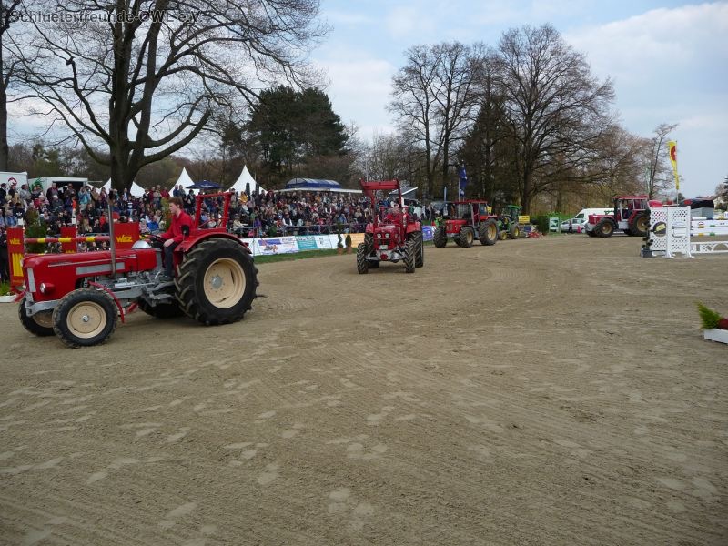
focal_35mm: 28
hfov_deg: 63.4
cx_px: 364
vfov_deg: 49.7
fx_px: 589
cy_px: 273
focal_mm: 4.7
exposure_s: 1/800
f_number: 3.3
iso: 100
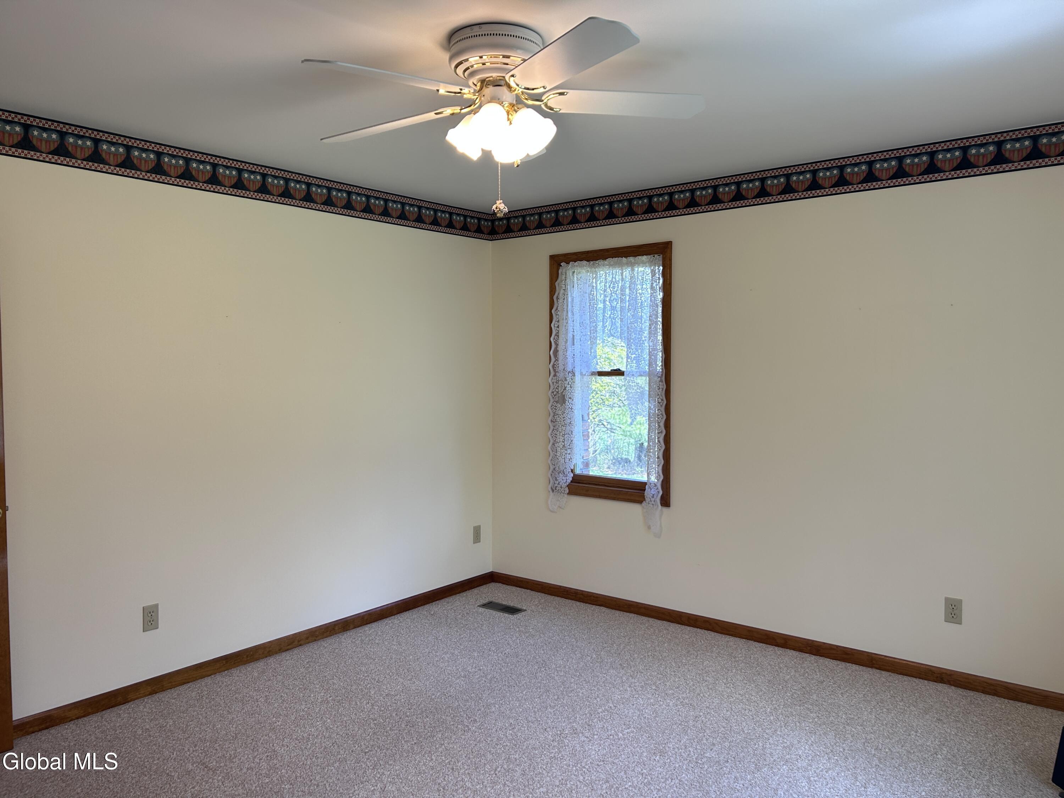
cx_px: 532
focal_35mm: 26
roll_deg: +0.4
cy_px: 399
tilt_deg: -2.3
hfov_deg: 67.3
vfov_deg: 53.1
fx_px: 799
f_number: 1.5
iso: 50
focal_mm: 5.7
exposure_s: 1/120
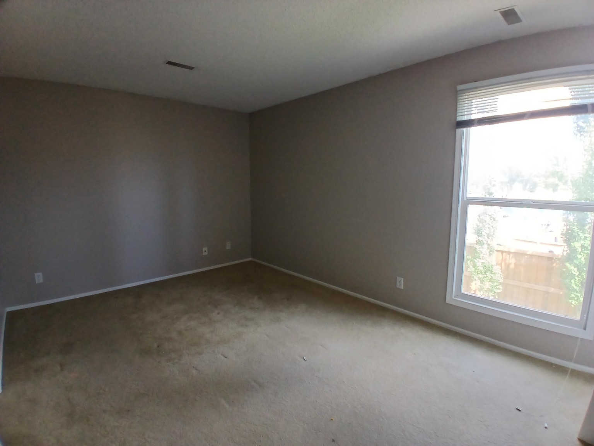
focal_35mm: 17
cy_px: 223
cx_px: 297
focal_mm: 1.4
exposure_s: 1/40
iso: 80
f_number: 2.2
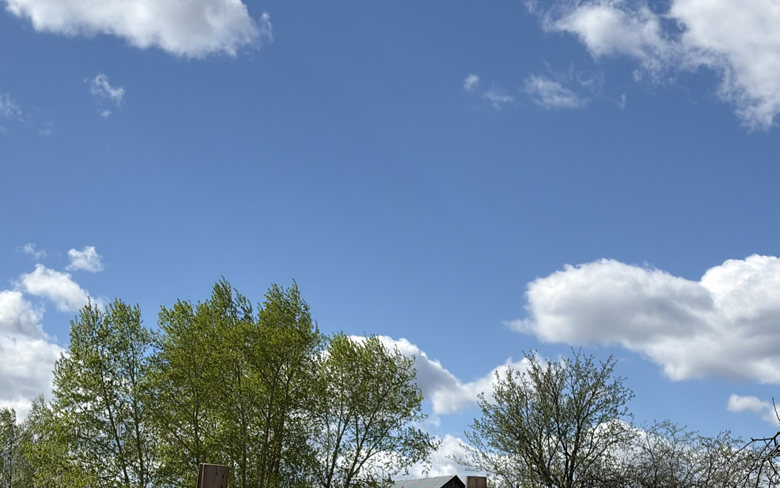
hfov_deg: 24.9
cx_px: 357
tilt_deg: +11.0
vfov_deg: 15.7
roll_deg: -1.9
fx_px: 1764
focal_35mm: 83
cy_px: 307
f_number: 1.6
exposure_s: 1/6369
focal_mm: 5.96
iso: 40
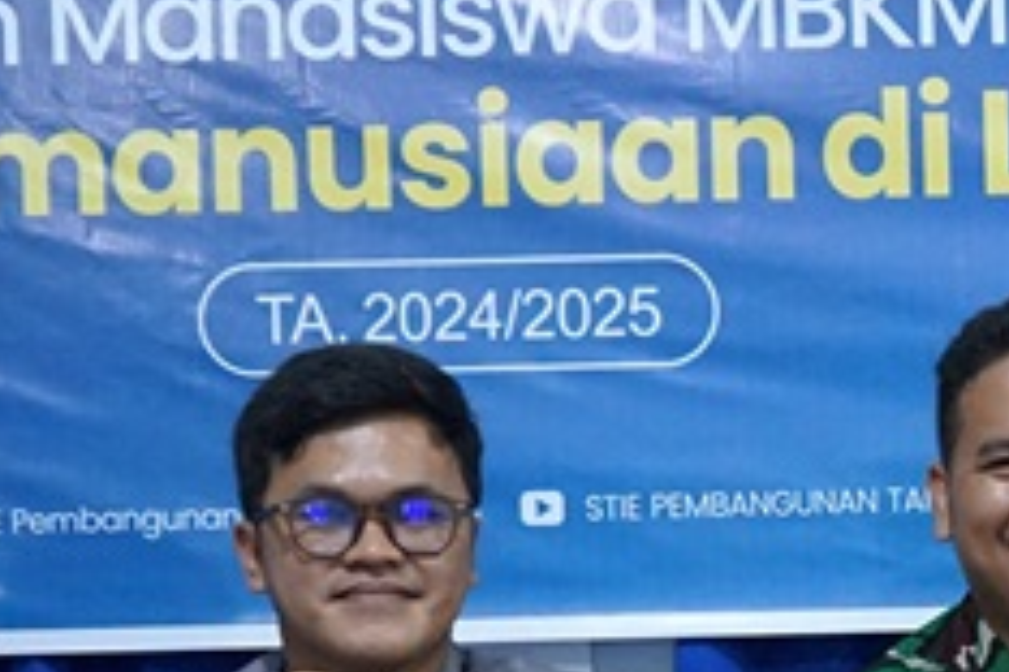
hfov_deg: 16.2
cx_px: 1095
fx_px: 3447
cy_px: 818
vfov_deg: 10.9
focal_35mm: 123
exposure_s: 1/160
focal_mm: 32
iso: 5000
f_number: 4
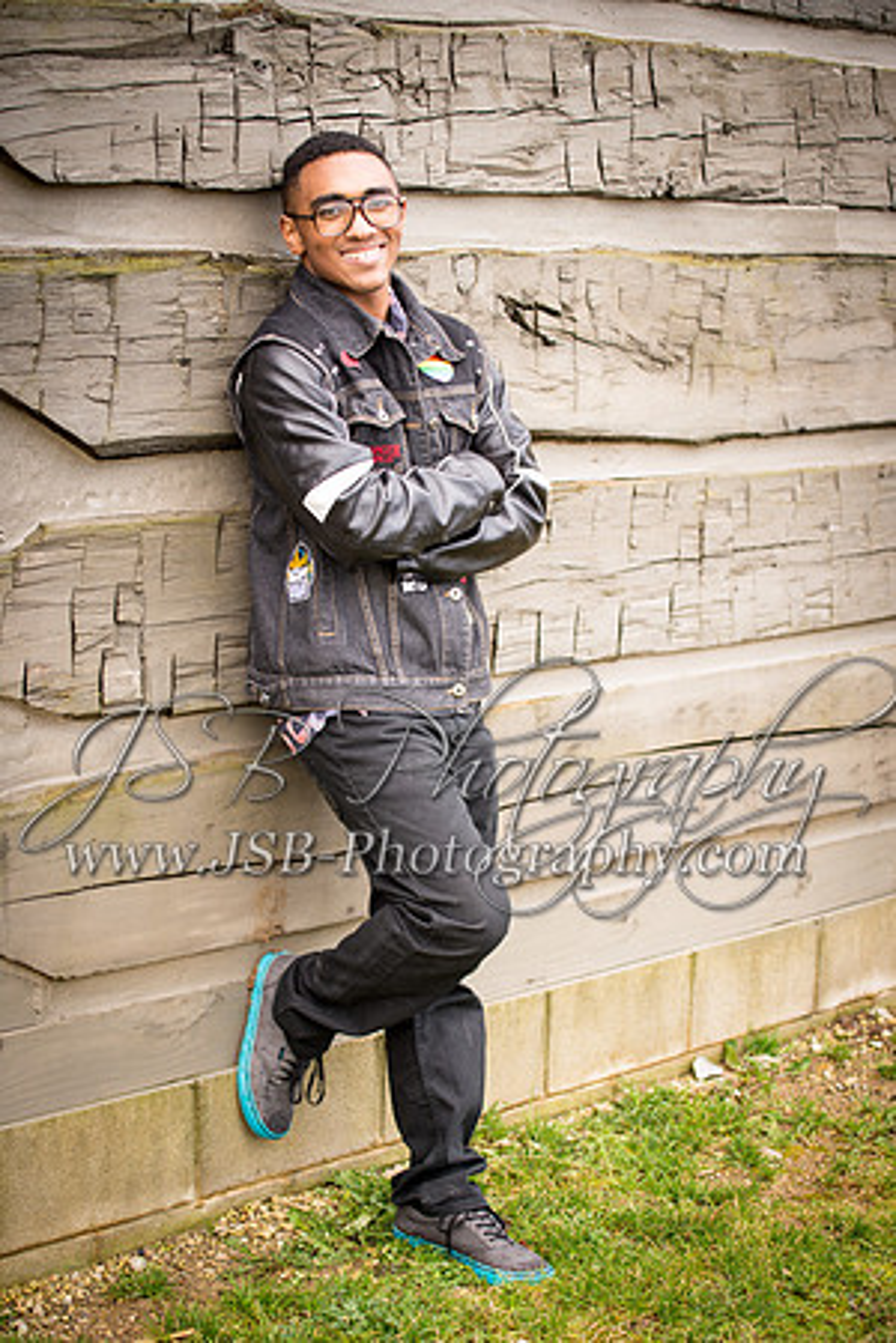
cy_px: 672
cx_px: 448
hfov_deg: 19.5
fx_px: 2613
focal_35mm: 70
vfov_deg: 28.8
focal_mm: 70
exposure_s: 1/50
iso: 200
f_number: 2.8
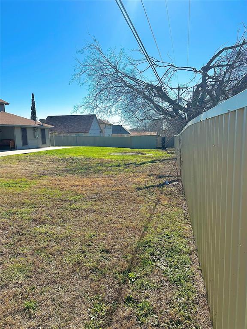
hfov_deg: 56.8
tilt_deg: -8.5
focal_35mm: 24
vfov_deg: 71.6
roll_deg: +1.3
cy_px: 164
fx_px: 228
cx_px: 124
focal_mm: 6.86
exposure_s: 1/5525
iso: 80
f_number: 1.78
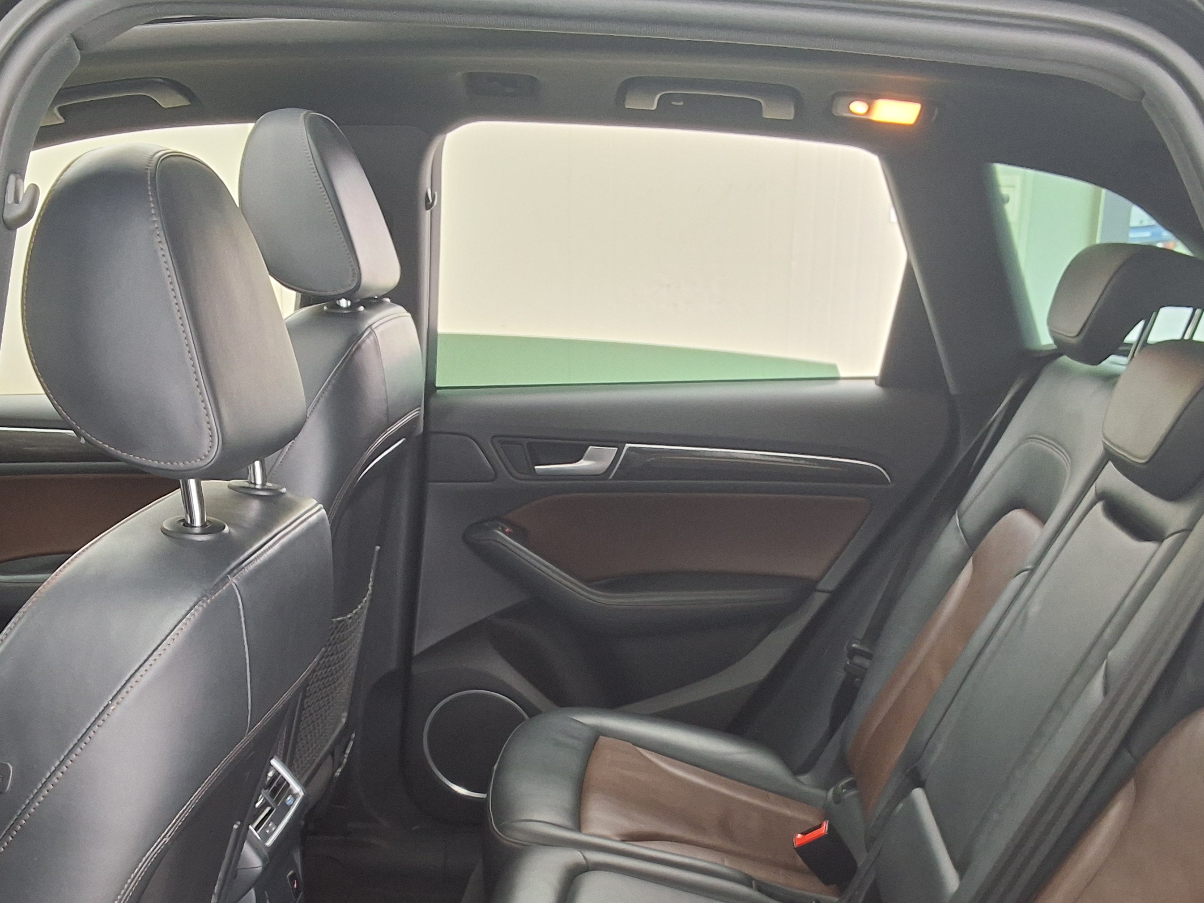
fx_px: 1496
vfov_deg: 32.9
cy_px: 691
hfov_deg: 43.8
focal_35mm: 43
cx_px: 601
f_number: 1.9
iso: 100
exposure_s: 1/40
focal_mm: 2.91
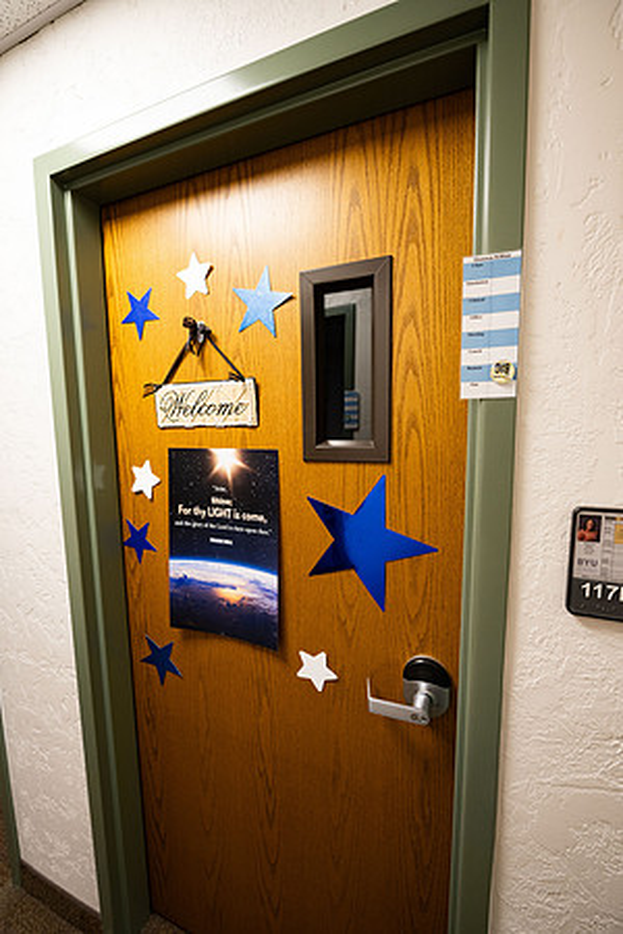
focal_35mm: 16
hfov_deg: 73.7
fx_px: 415
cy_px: 467
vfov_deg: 96.7
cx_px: 312
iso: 640
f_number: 2.8
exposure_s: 1/250
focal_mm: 16
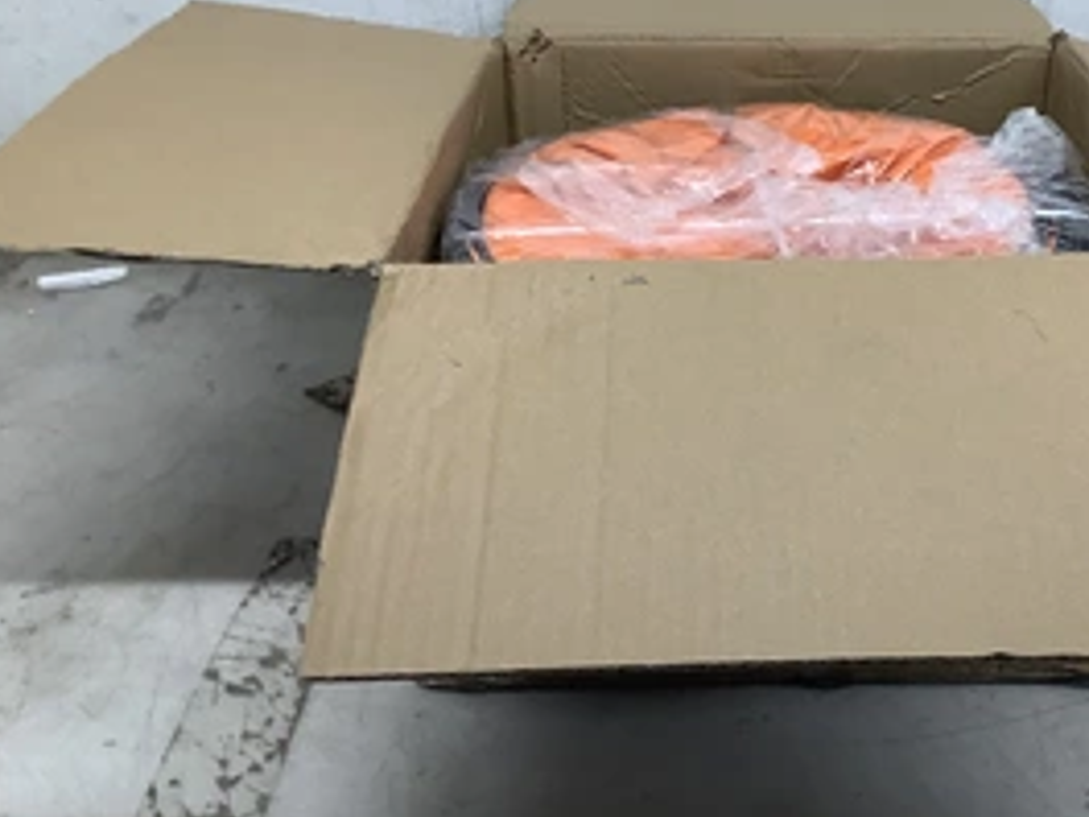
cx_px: 800
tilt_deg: -22.3
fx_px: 1479
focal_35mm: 47
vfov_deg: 30.7
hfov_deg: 39.5
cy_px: 285
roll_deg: -2.2
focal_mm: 3.3
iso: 80
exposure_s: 1/120
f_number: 2.4
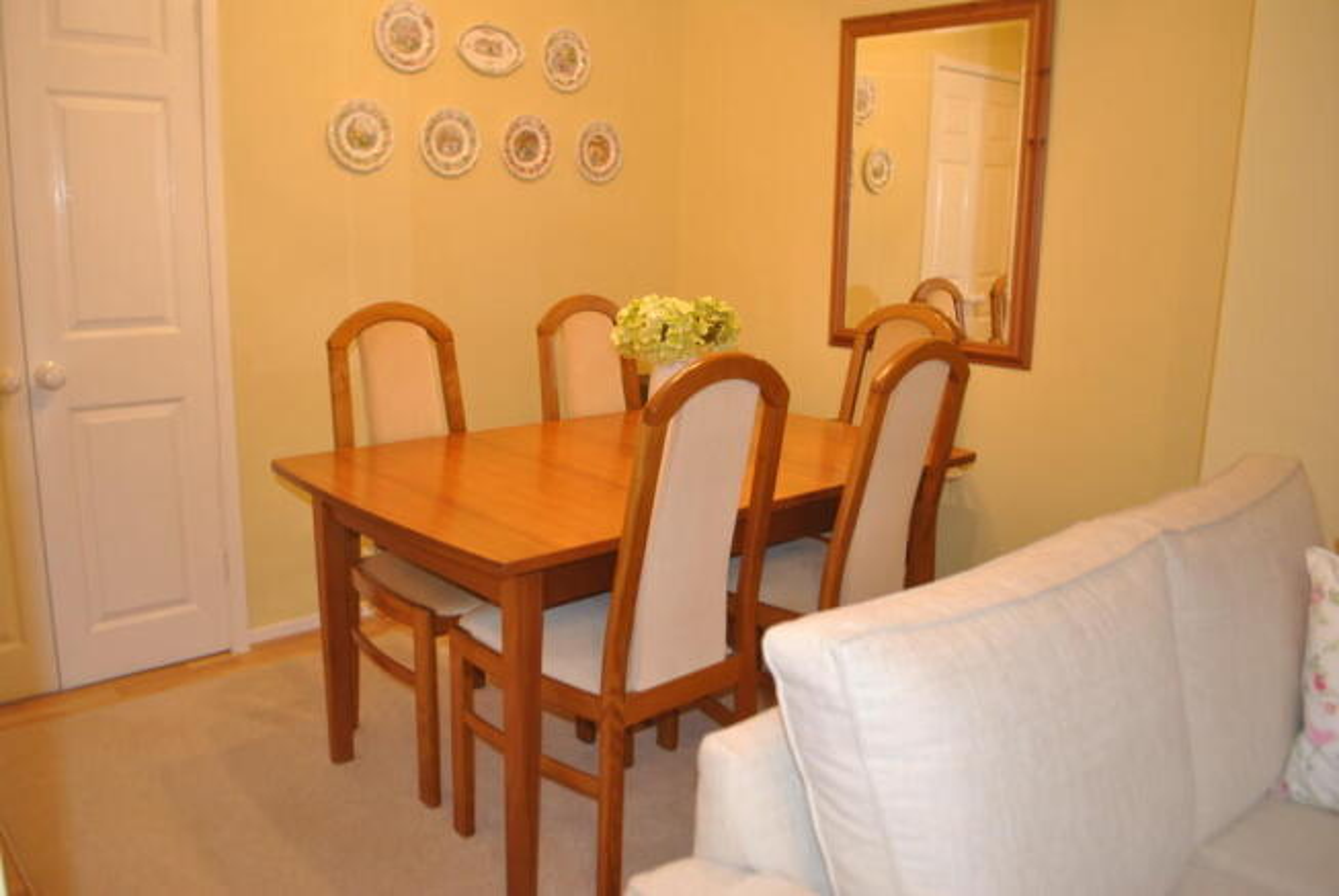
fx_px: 1005
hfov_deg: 67.3
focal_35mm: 27
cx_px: 670
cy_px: 448
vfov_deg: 48.0
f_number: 3.5
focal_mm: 18
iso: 100
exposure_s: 1/6
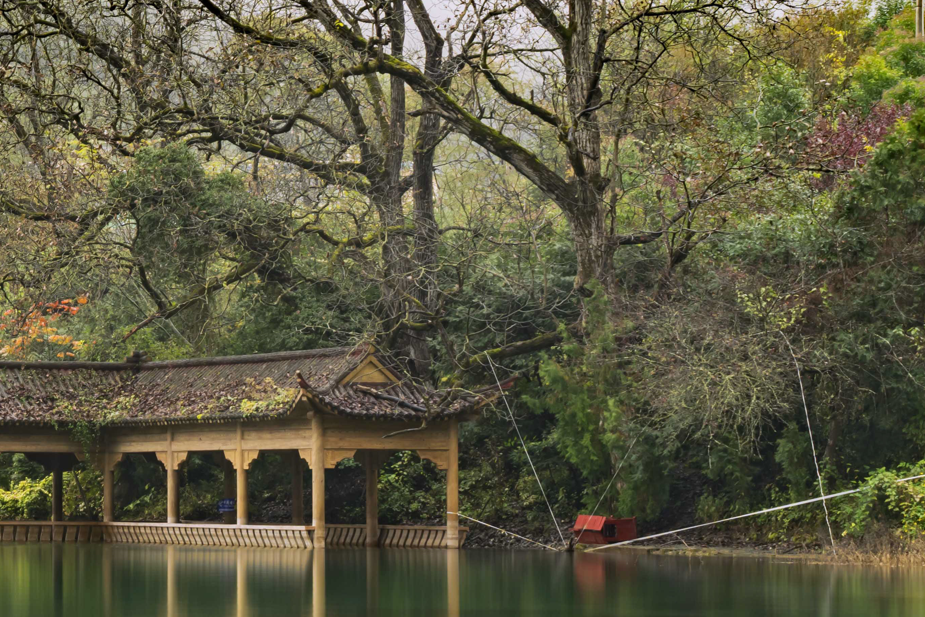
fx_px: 3701
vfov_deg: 9.5
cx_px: -229
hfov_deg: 13.8
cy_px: 187
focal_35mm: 144
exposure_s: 1/30
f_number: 9
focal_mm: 50
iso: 100
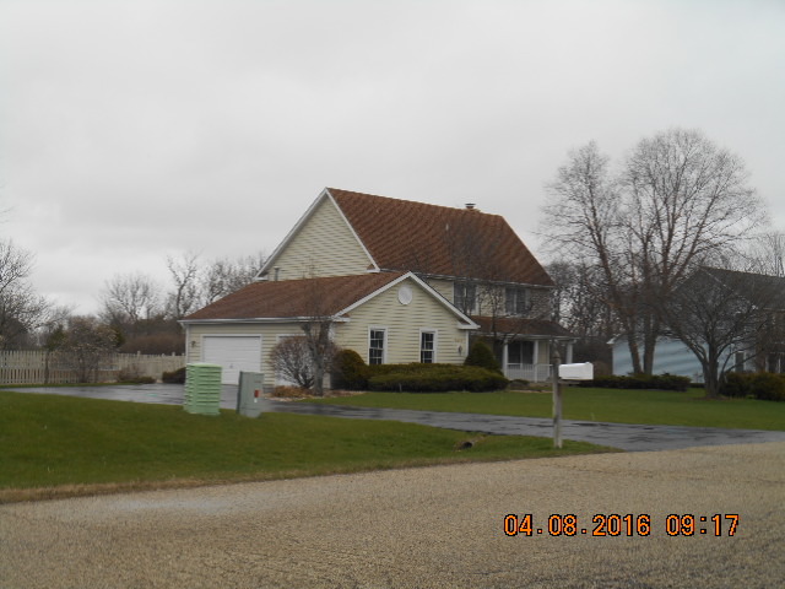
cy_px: 294
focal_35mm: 46
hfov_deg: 41.2
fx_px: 1043
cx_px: 392
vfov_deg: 31.5
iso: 80
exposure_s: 1/250
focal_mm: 8.3
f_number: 4
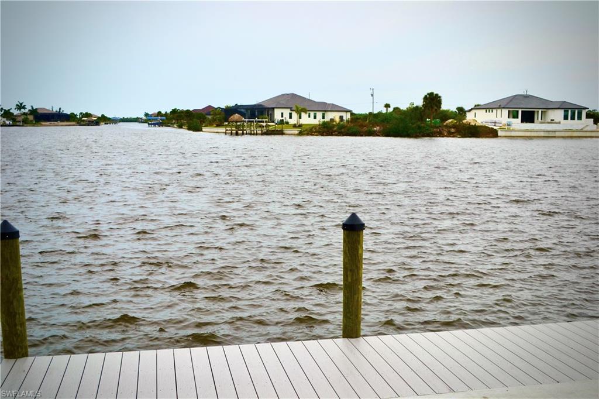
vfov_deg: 31.9
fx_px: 699
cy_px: 200
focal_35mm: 42
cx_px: 300
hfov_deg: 46.4
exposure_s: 1/250
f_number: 8
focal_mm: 28
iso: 100
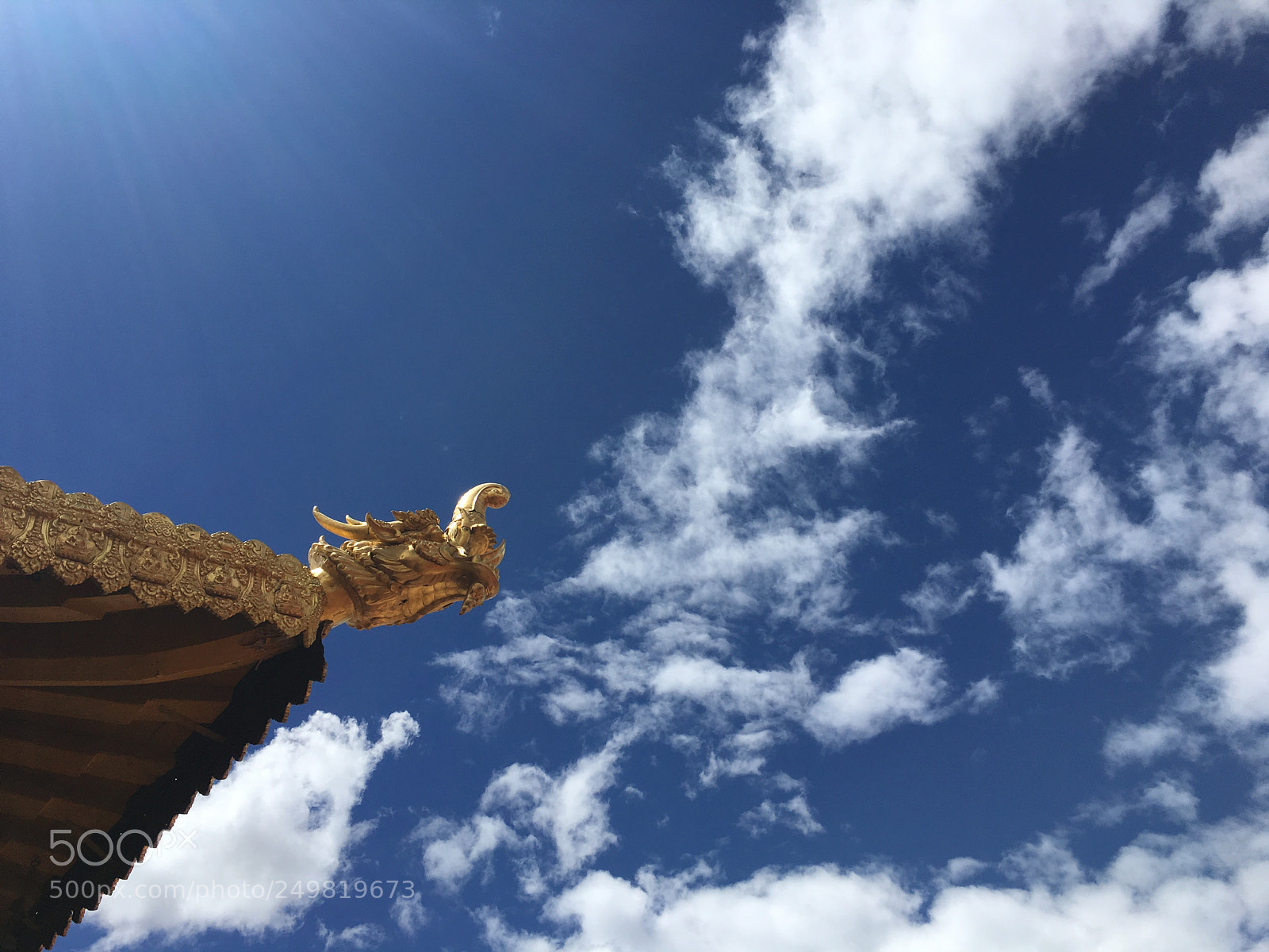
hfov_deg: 61.7
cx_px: 634
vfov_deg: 48.2
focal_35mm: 29
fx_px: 1063
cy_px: 476
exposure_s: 1/3205
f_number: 2.2
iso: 25
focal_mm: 4.15
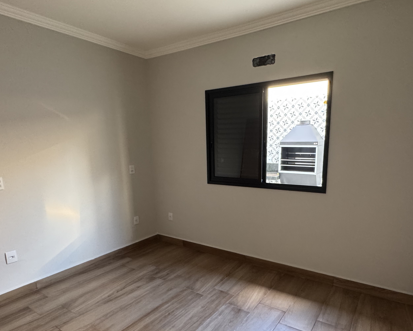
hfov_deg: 74.9
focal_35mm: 22
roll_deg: +0.8
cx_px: 222
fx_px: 269
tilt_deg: -11.7
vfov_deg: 62.6
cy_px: 198
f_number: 2.2
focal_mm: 2.22
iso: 500
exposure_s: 1/60
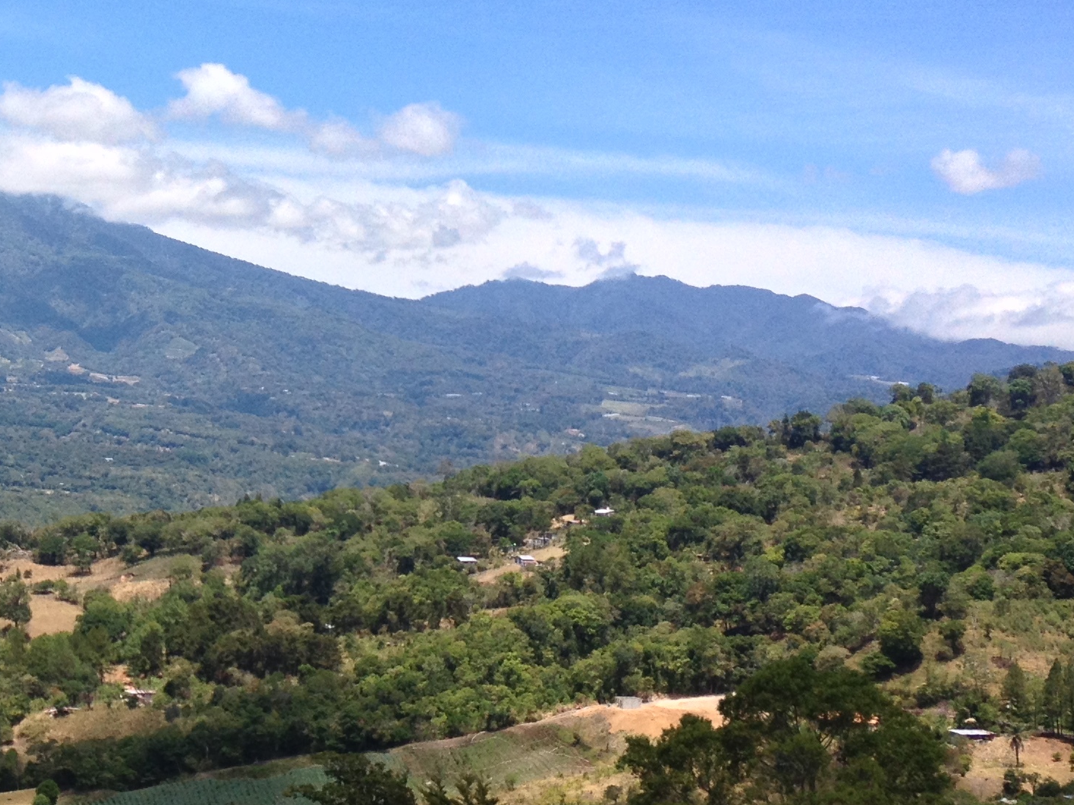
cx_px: 20
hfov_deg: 24.0
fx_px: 2419
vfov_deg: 18.8
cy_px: 271
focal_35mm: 78
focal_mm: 4.28
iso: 50
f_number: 2.4
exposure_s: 1/1577
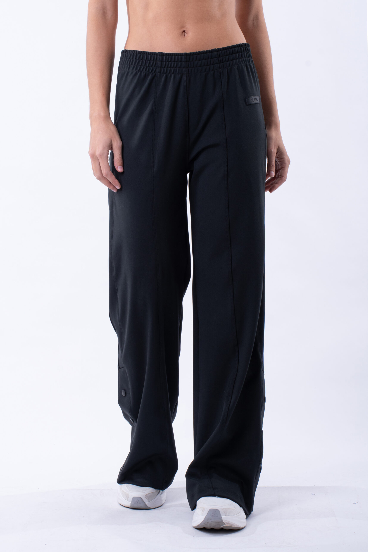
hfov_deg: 18.2
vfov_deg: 27.0
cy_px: 276
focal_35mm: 75
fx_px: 1150
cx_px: 184
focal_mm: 50
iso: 160
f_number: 13
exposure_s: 1/160
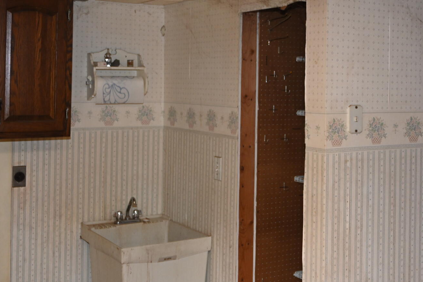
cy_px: 67
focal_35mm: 55
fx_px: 646
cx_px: 249
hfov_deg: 36.1
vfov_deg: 24.3
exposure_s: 1/60
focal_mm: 24
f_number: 4
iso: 1100
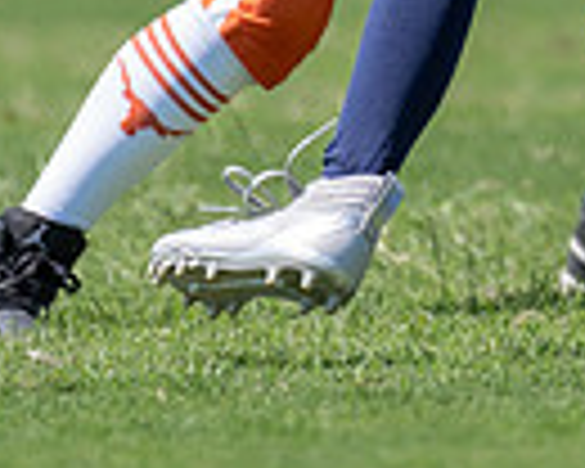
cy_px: -503
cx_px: 789
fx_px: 21711
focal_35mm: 1254
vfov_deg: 1.2
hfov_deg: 1.5
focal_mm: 200
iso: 160
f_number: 2.8
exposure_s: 1/2000
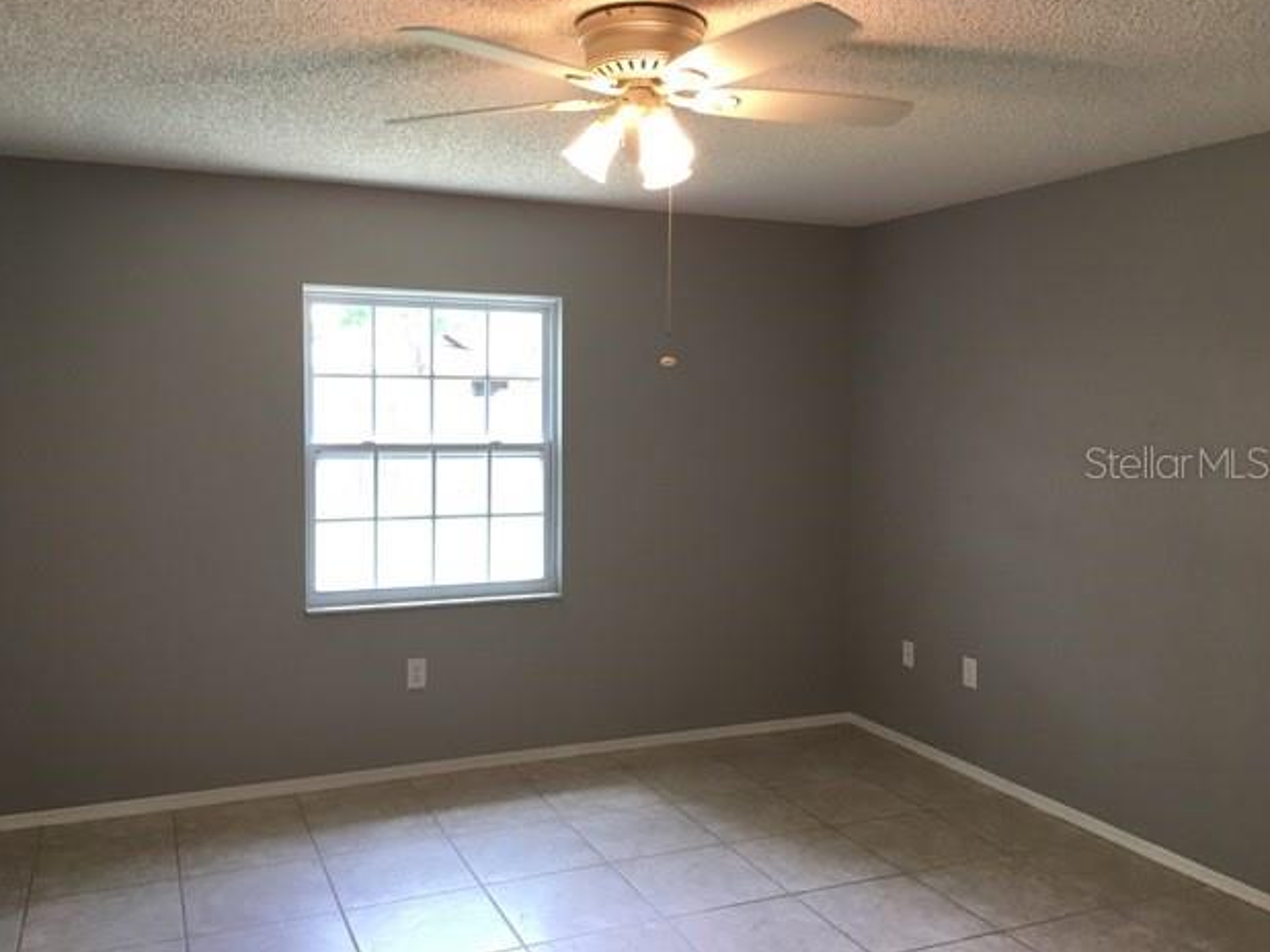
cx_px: 622
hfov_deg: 60.0
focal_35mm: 30
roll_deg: +1.0
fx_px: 1100
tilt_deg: -0.5
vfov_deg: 46.8
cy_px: 462
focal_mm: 4.15
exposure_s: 1/30
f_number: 2.2
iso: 40
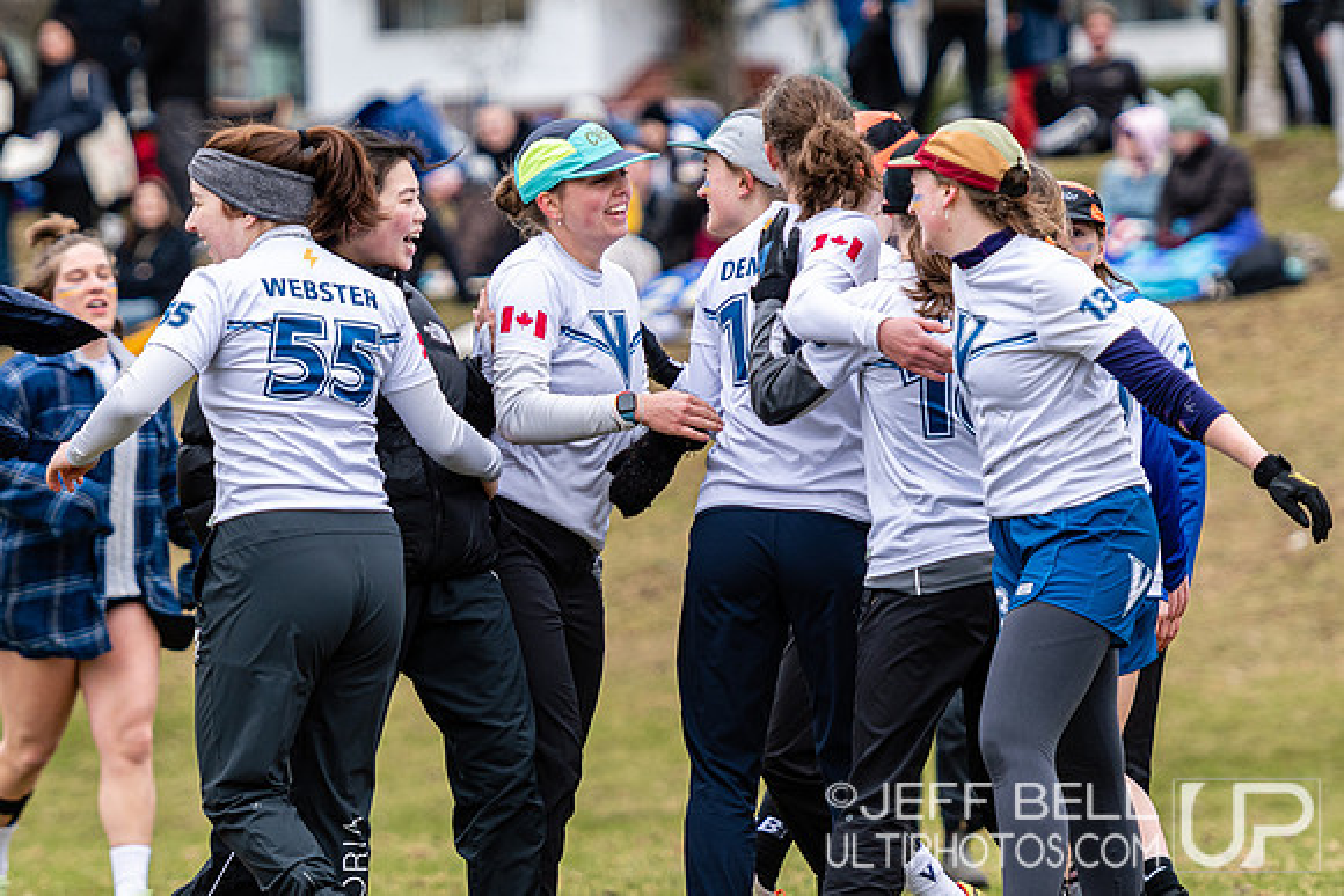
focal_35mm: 337
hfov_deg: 6.1
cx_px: 626
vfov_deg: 4.1
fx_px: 12575
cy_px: 448
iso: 250
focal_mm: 165
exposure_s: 1/1000
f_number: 3.2
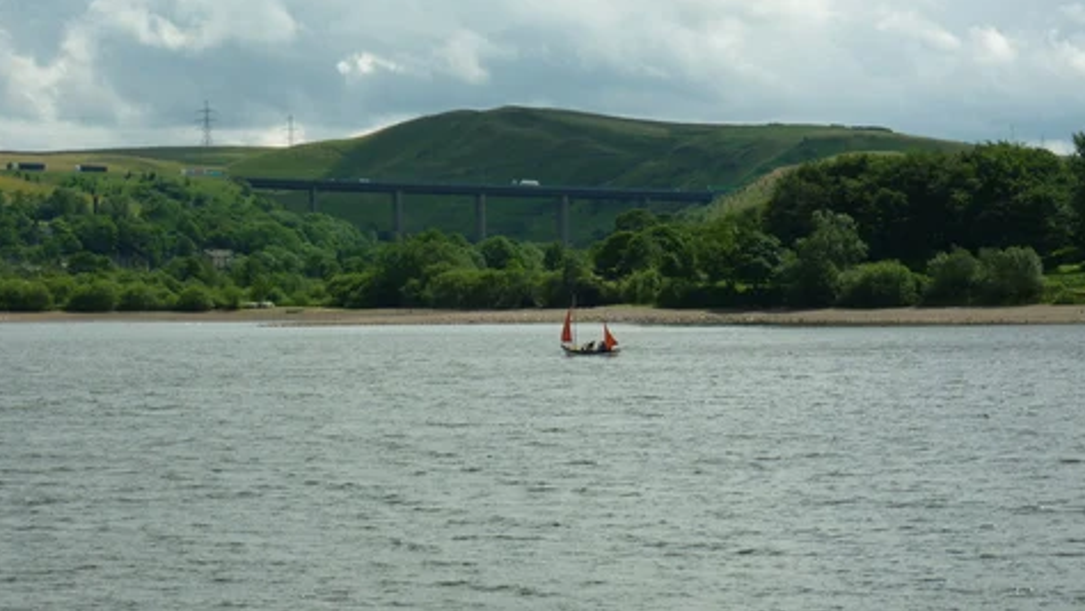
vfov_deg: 10.3
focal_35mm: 118
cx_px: 542
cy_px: 332
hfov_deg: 18.2
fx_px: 3396
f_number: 5.1
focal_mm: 17.7
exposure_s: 1/640
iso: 80
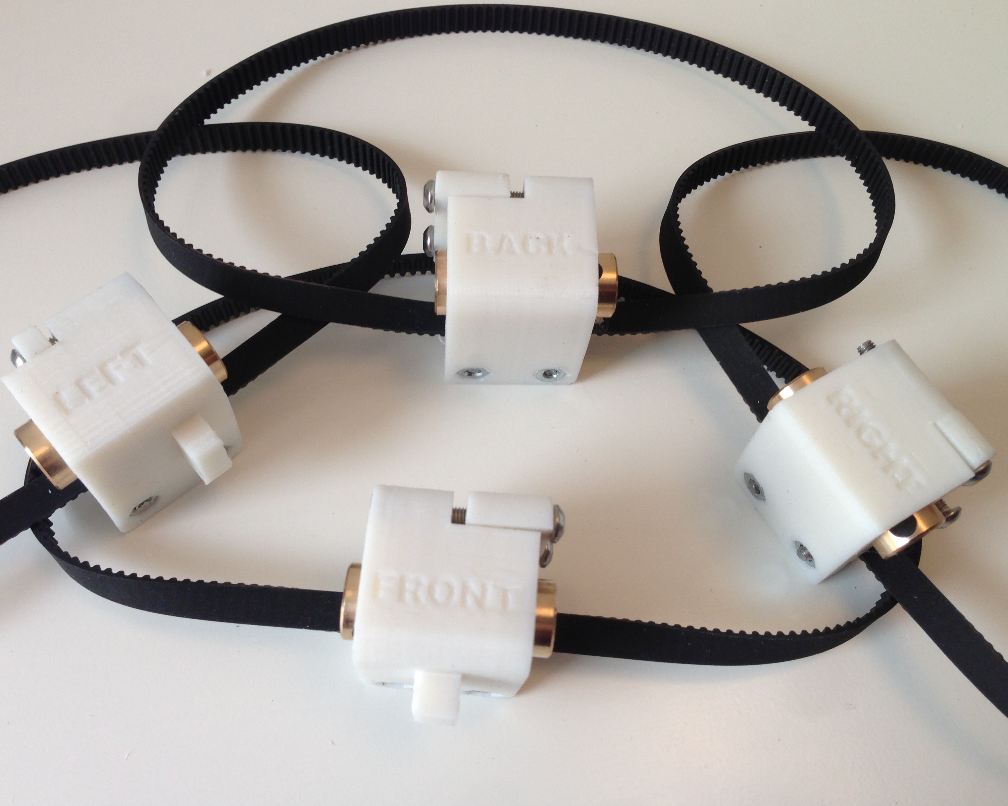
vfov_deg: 42.2
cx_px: 498
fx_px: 1044
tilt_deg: -63.1
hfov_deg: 51.5
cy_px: 401
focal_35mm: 35
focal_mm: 4.12
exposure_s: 1/33
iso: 50
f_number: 2.4
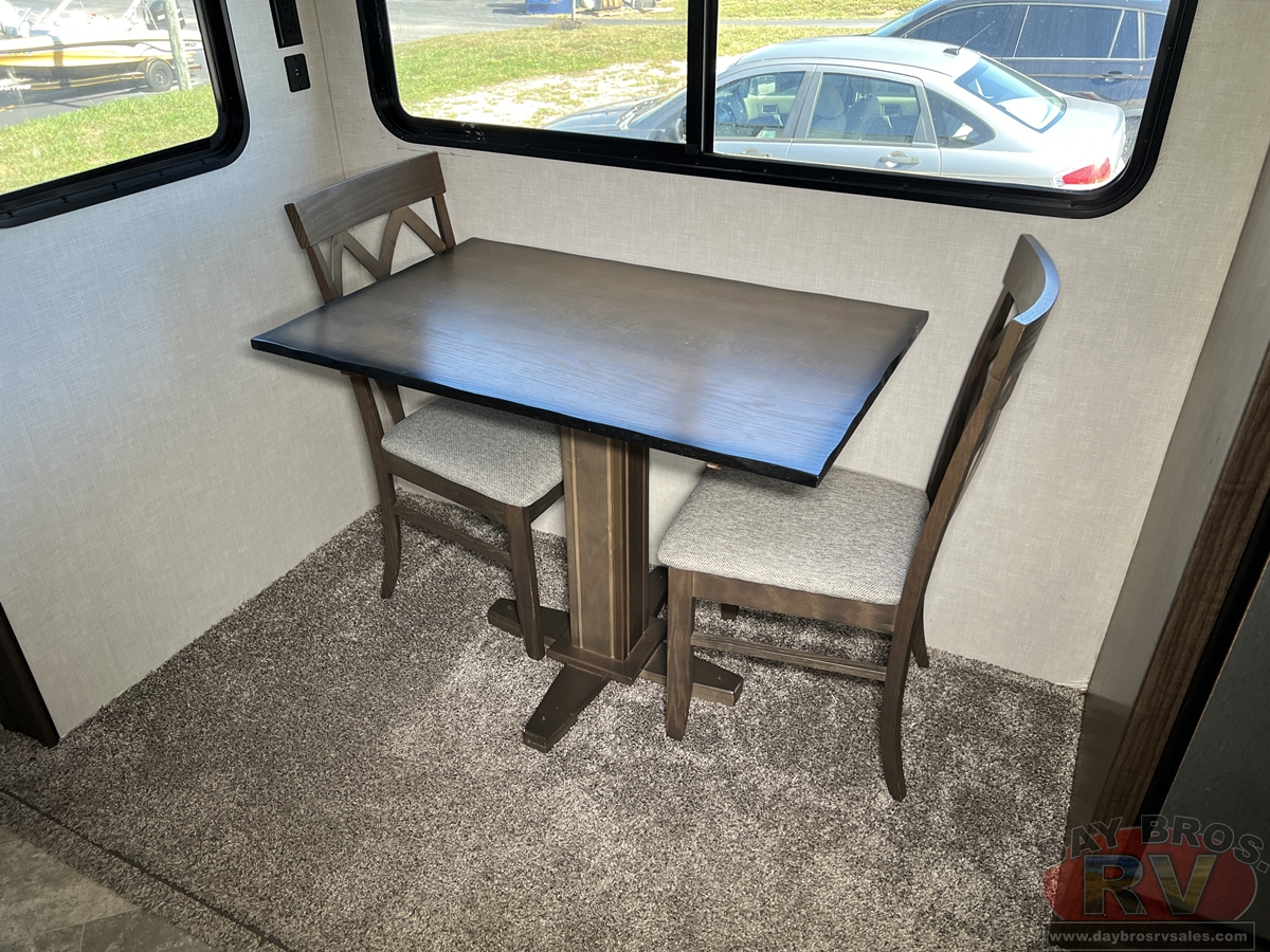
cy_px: 476
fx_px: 954
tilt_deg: -32.0
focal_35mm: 26
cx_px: 635
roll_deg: -0.9
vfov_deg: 53.1
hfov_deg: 67.3
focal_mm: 5.7
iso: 125
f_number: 1.5
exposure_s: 1/120
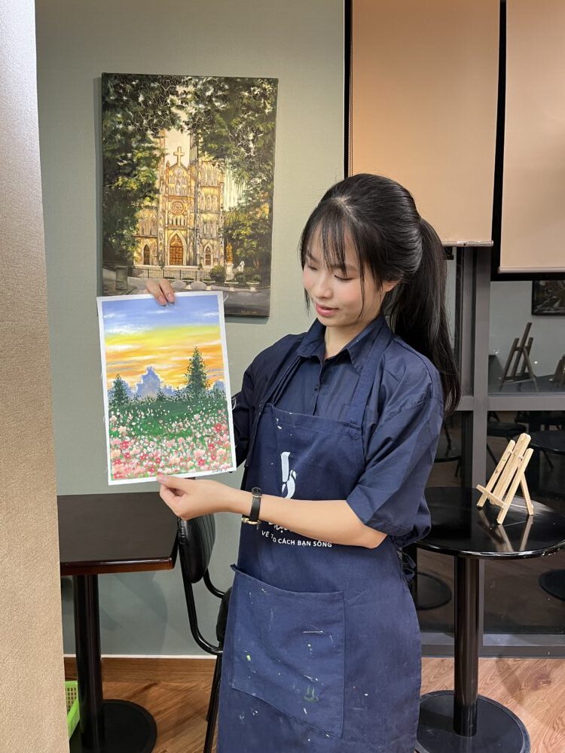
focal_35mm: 26
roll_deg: +0.7
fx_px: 566
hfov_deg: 53.1
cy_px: 376
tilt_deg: -8.5
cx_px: 282
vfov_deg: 67.3
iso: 125
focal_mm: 5.1
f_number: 1.6
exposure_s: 1/86
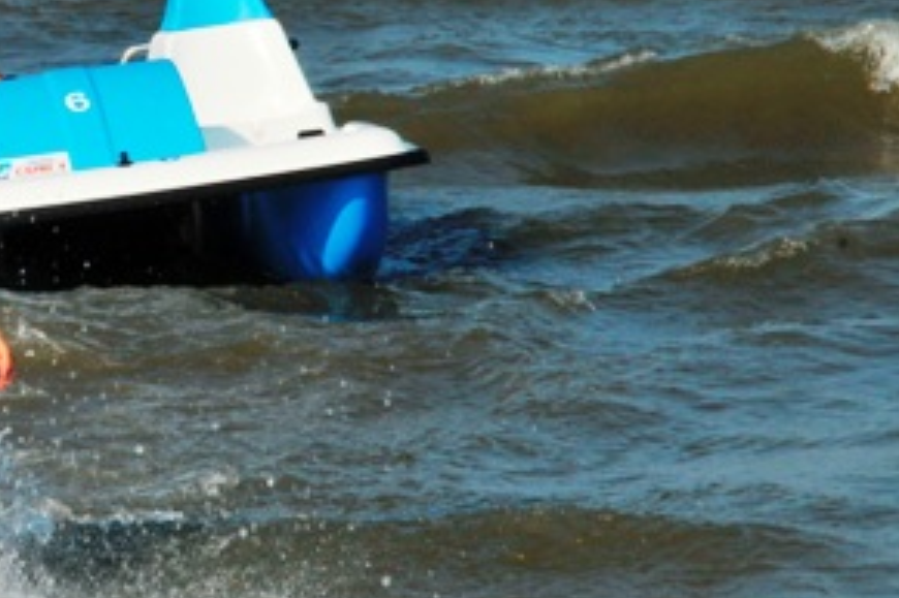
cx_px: -19
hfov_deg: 5.2
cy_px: 206
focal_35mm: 397
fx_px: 9908
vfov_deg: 3.5
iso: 400
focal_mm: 120
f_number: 22
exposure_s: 1/250
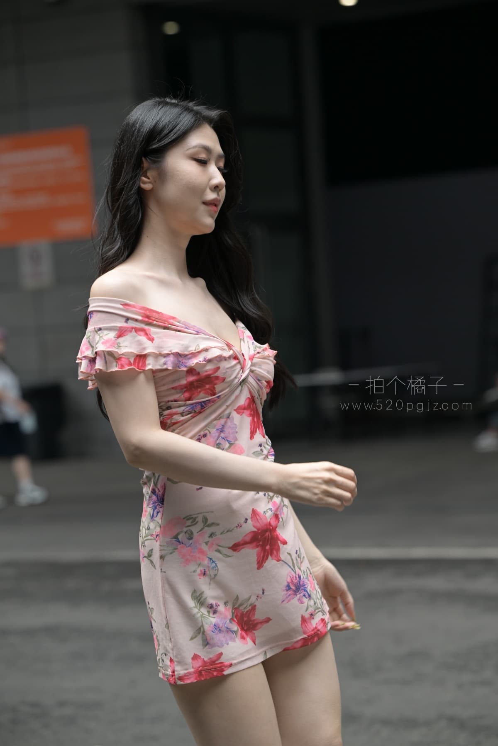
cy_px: 373
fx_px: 2386
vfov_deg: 17.8
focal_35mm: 115
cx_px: 249
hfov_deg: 11.9
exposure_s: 1/400
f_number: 4.5
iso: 320
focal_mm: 115
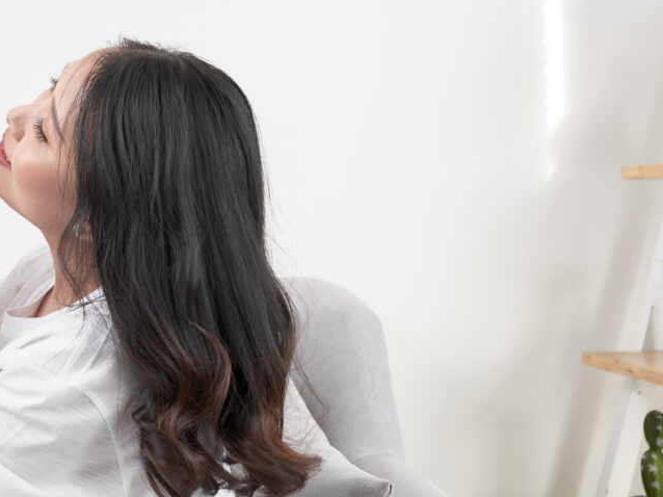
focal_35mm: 76
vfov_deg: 19.2
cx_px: 23
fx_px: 1455
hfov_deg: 24.6
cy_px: 115
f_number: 4
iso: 200
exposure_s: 1/125
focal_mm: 35
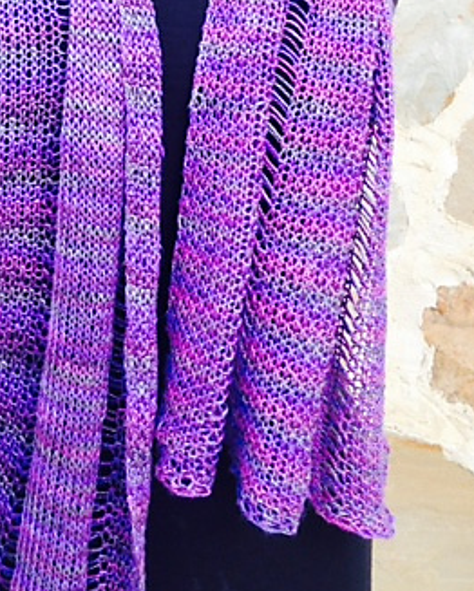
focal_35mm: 63
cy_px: 40
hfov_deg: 24.1
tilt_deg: -13.6
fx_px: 1104
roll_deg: +0.9
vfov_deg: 28.6
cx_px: 139
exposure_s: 1/274
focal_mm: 4.12
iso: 50
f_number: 2.4
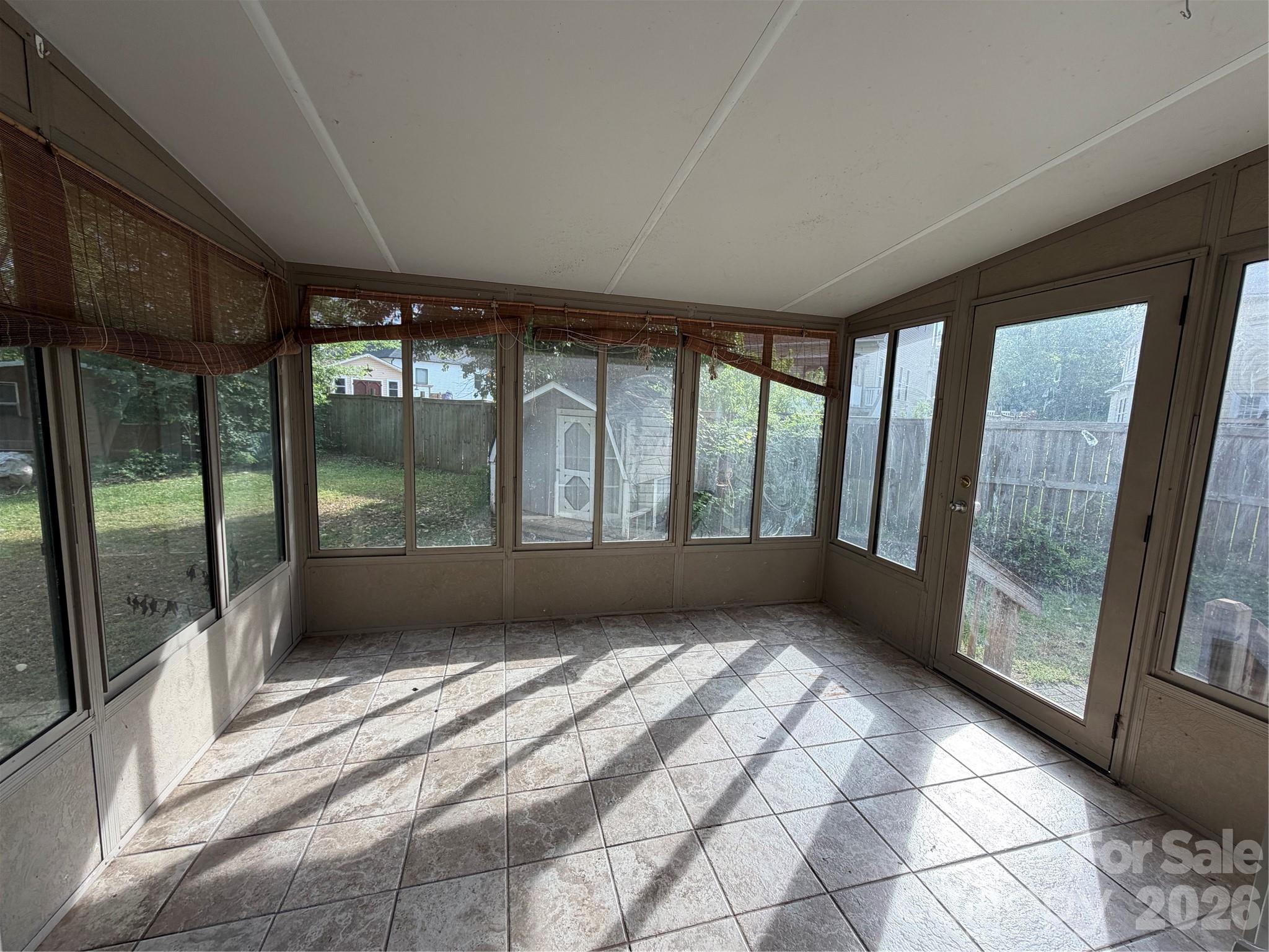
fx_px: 513
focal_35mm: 14
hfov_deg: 102.1
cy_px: 476
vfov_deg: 85.7
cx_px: 634
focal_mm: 2.22
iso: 50
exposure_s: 1/265
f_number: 2.2
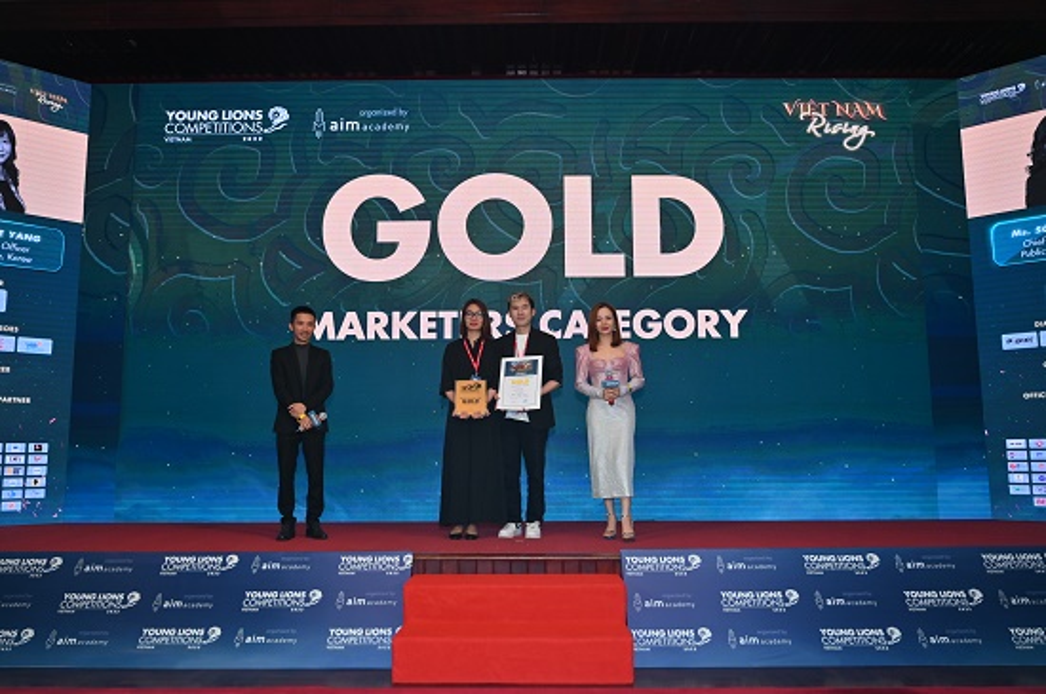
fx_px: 856
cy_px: 347
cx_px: 523
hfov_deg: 62.9
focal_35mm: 30
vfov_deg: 44.1
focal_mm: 29.5
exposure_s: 1/200
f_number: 4.5
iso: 400
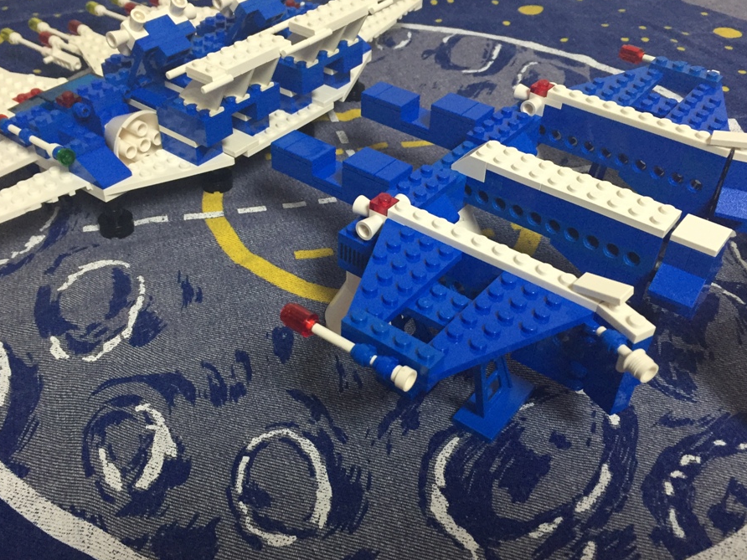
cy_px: 274
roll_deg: -0.1
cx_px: 348
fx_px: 755
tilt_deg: -39.4
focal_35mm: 35
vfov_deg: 40.7
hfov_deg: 52.6
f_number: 2.2
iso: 125
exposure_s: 1/30
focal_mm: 4.15
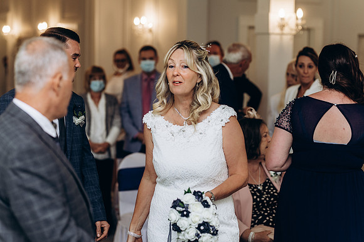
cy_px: 121
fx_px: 859
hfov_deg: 23.9
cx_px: 182
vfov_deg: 16.1
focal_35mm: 85
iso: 320
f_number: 2.5
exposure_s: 1/160
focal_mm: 85
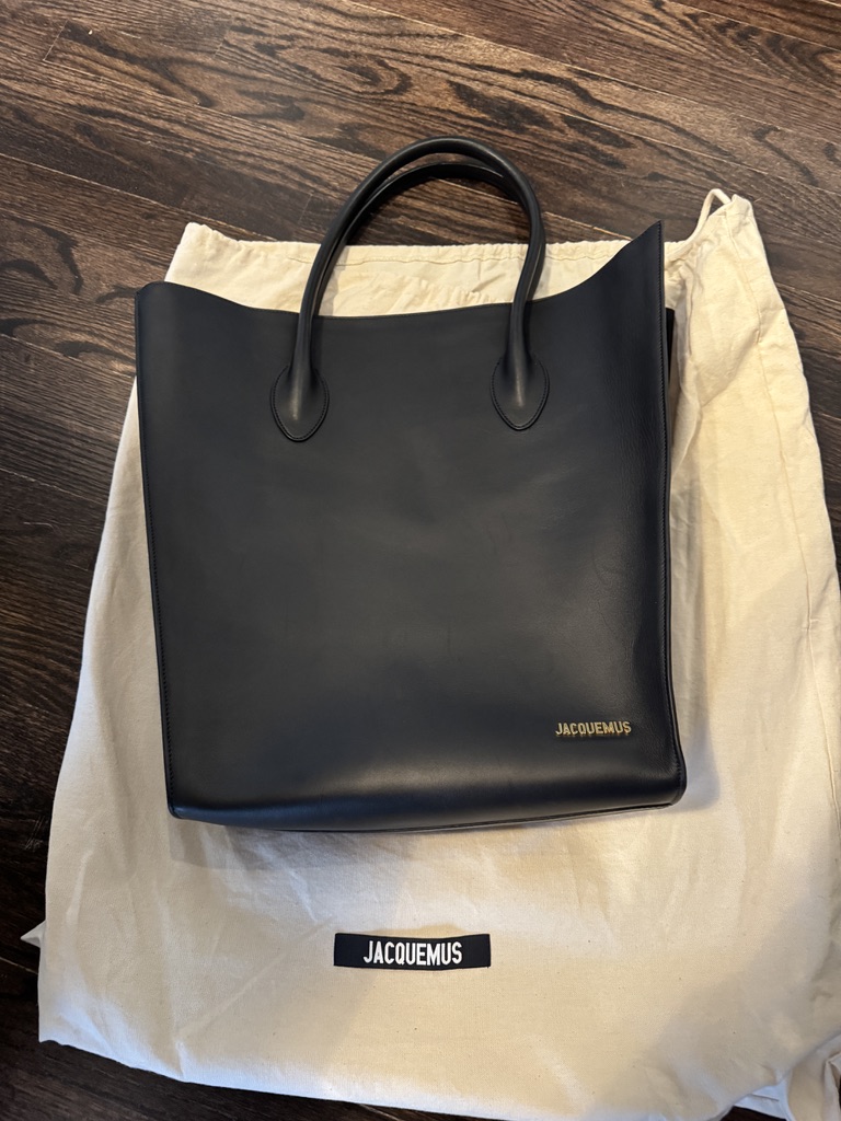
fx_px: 777
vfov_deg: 71.6
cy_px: 560
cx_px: 420
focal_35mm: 24
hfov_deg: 56.8
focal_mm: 6.76
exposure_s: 1/40
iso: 640
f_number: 1.78
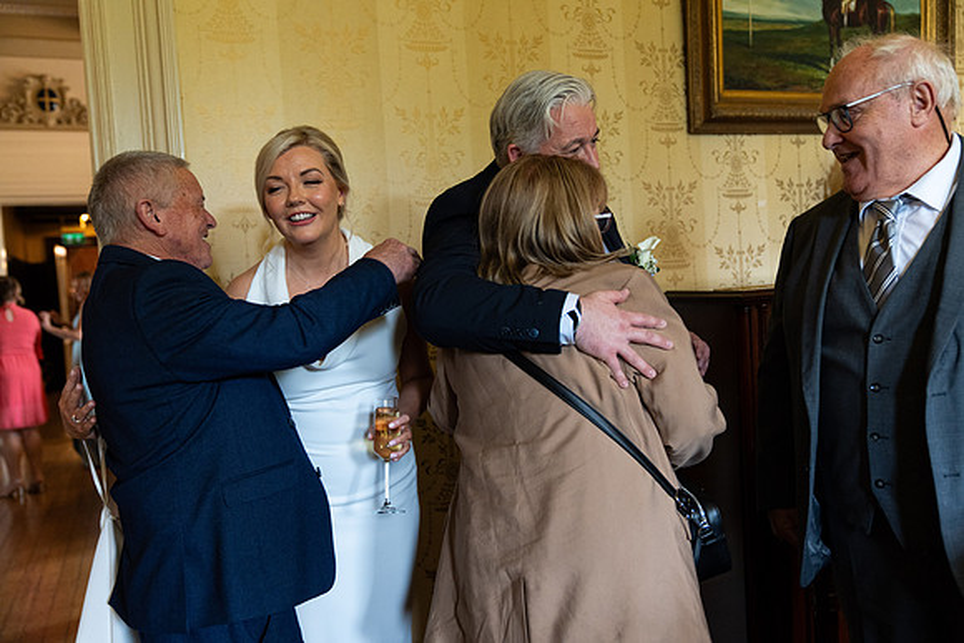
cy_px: 322
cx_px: 482
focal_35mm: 31
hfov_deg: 60.3
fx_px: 830
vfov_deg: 42.3
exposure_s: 1/160
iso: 3200
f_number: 2.8
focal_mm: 31
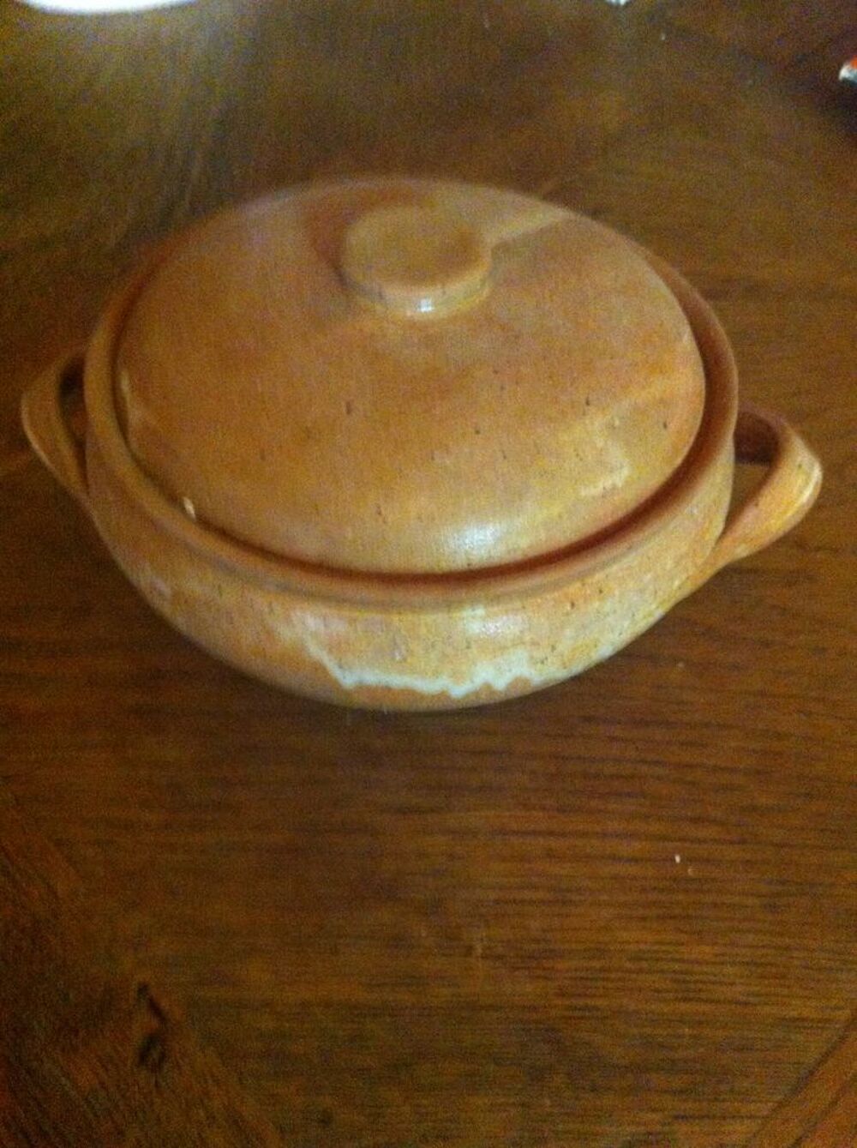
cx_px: 428
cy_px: 574
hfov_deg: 40.6
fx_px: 1158
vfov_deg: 52.7
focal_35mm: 35
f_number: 2.8
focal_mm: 3.85
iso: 1000
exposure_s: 1/15
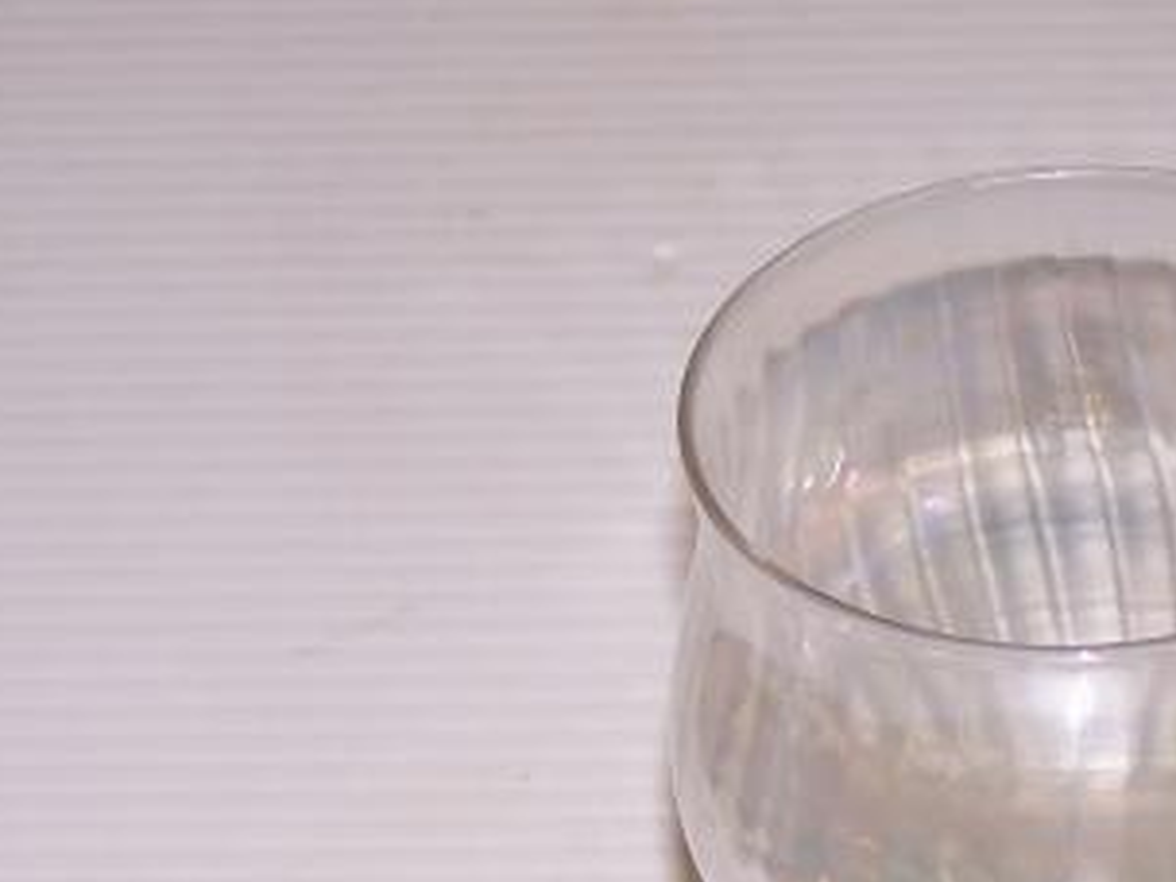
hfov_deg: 7.3
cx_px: 1141
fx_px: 9139
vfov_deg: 5.5
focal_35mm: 269
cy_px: 977
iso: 80
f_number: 3.2
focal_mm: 19.4
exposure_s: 1/60
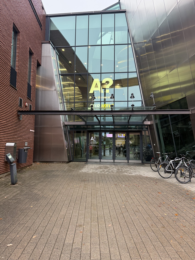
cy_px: 130
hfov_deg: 56.8
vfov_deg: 71.6
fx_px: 180
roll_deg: -3.7
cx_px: 98
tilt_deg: +8.6
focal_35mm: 24
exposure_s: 1/121
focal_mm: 6.76
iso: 160
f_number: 1.78
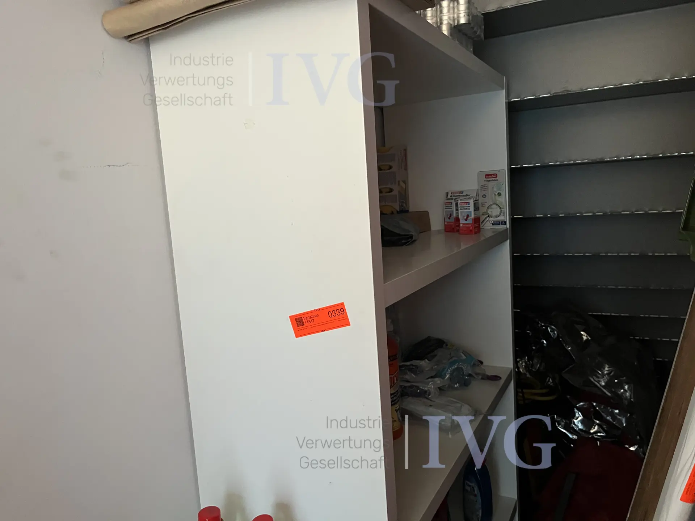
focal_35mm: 26
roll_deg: +4.5
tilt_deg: -8.5
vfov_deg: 53.1
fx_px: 522
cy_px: 260
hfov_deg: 67.3
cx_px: 348
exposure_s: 1/33
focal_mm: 5.1
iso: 500
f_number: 1.6
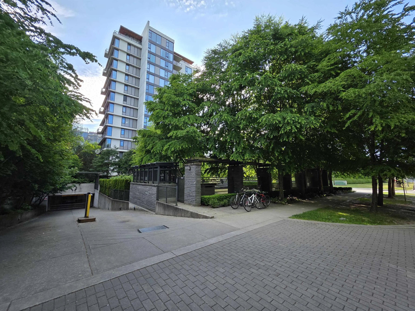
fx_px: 156
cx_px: 208
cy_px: 156
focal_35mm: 13
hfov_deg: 106.2
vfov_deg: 89.9
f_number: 1.9
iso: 40
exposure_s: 1/575
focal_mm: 2.2
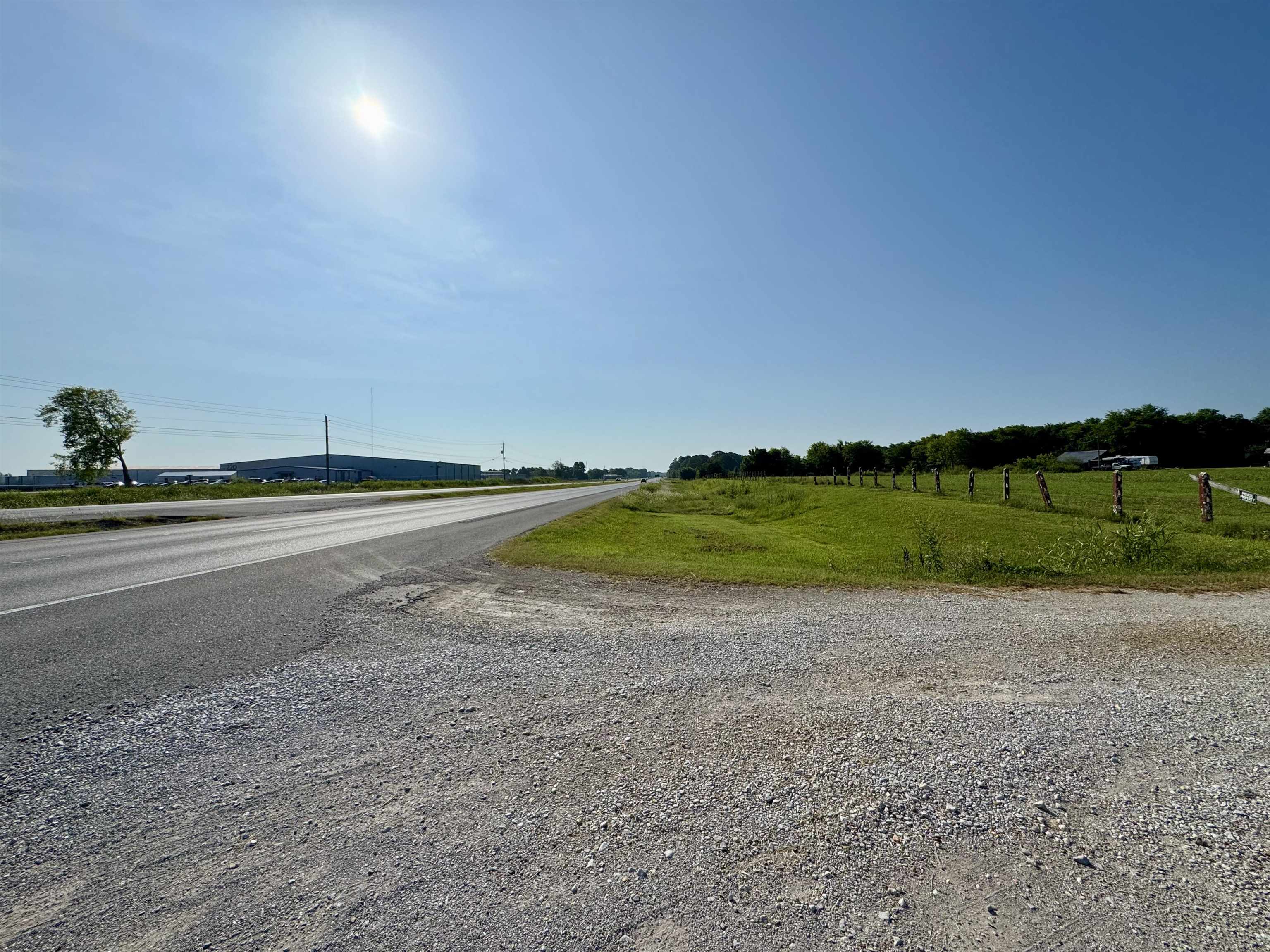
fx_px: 514
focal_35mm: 14
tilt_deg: +0.2
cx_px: 635
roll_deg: +0.4
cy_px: 476
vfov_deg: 85.7
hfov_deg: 102.1
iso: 32
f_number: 2.2
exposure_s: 1/5650
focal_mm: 2.22
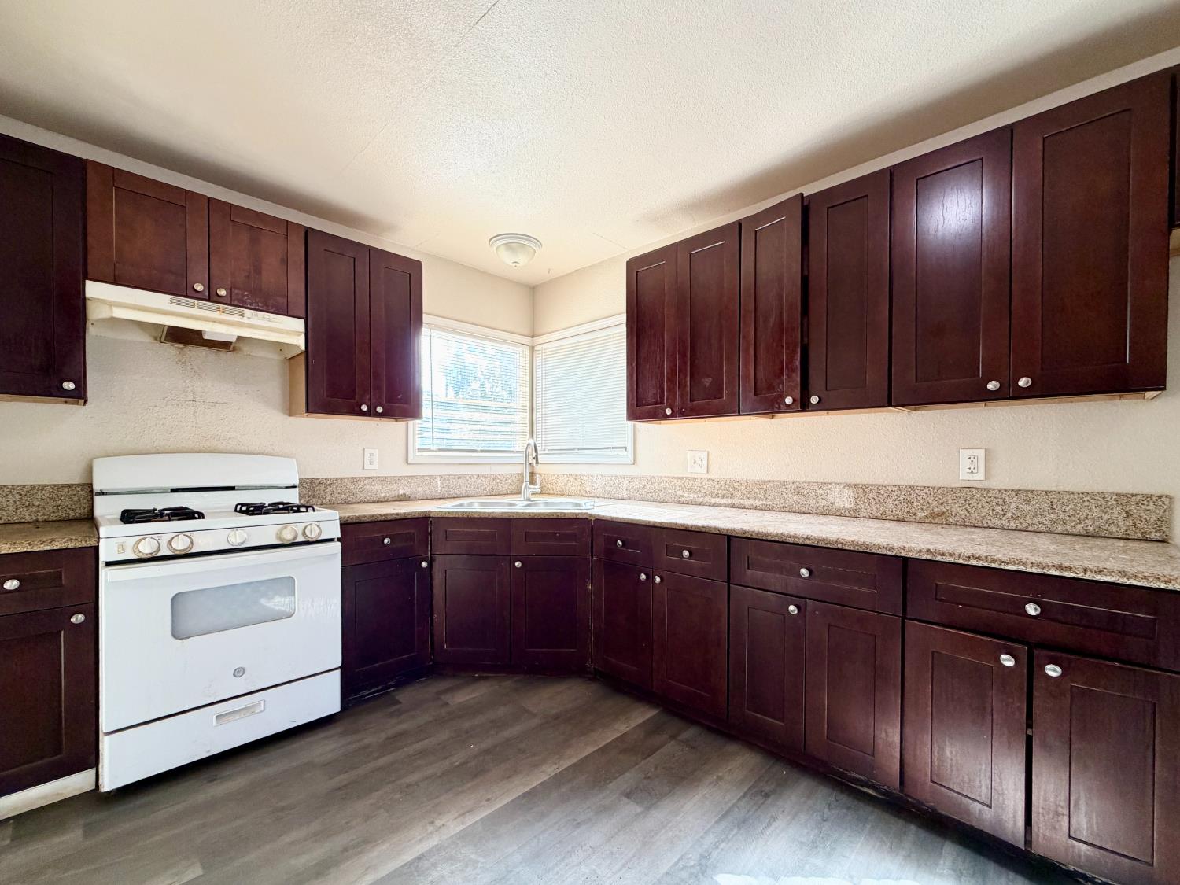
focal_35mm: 14
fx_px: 477
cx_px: 590
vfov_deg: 85.7
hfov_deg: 102.1
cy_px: 442
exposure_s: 1/120
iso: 200
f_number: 2.2
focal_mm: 2.22
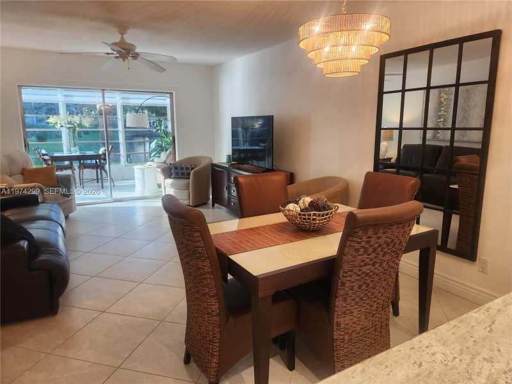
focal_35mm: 23
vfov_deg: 58.9
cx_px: 256
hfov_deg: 73.9
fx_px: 340
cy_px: 192
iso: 125
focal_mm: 5.4
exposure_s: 1/120
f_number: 1.8
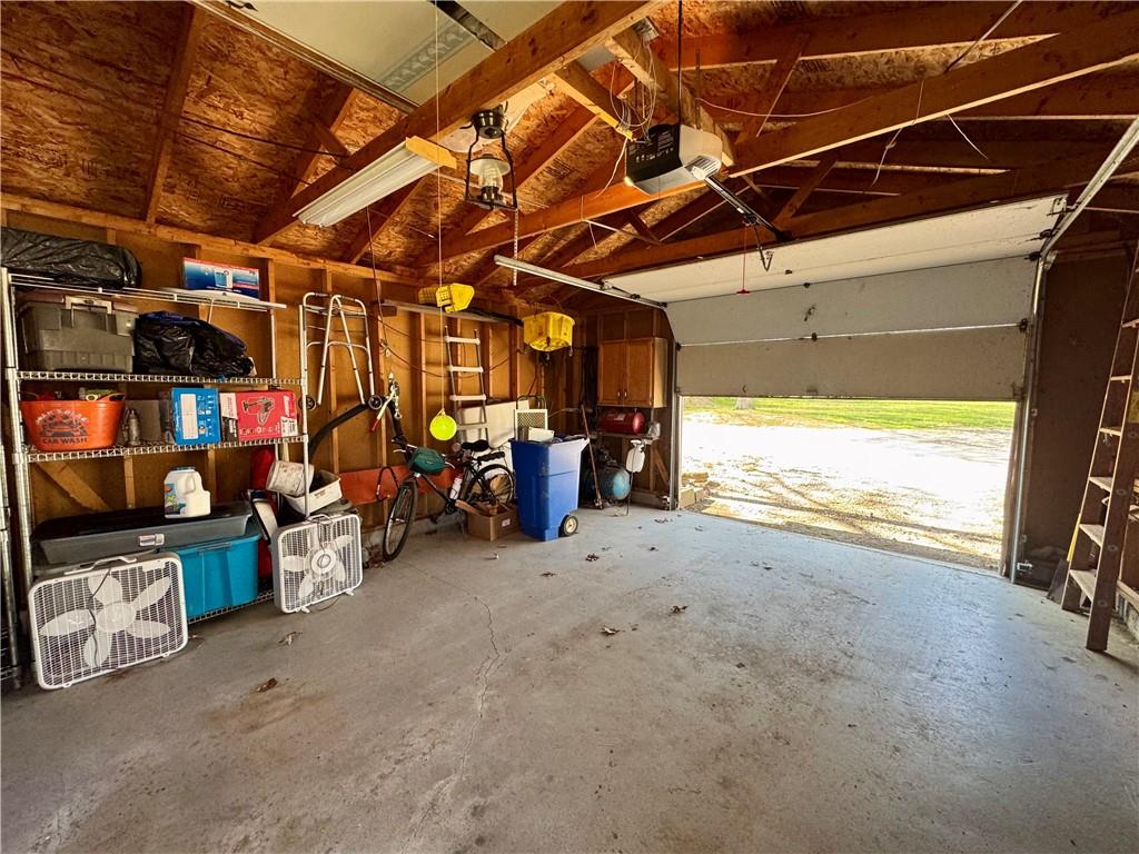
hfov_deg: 102.1
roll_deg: -0.4
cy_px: 427
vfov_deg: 85.7
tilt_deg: -6.5
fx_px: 461
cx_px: 570
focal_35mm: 14
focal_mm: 2.22
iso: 200
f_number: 2.2
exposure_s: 1/120
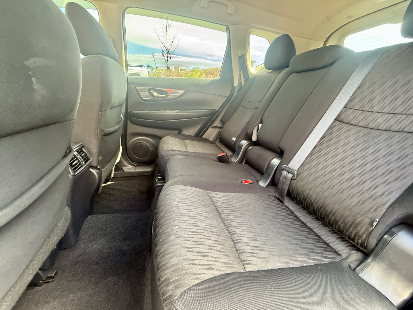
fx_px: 167
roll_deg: -3.0
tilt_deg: -18.8
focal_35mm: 14
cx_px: 206
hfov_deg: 102.1
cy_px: 155
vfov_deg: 85.7
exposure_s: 1/60
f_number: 2.2
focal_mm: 2.22
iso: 400
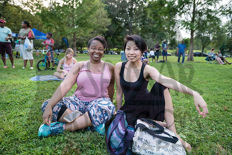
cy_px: 78
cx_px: 116
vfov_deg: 53.2
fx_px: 155
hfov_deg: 73.7
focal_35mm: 24
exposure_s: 1/200
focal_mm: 24
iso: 1000
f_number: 3.5
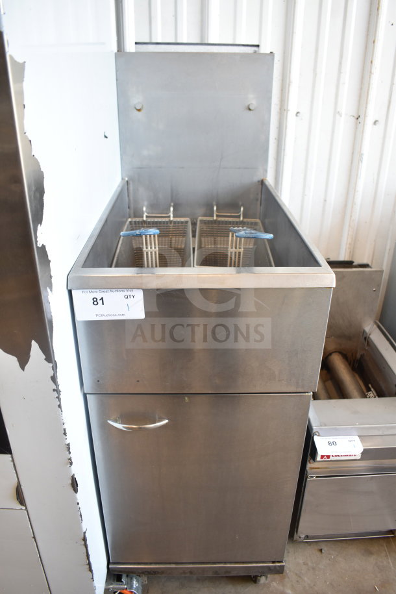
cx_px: 198
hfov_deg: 47.9
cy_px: 297
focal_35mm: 27
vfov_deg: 67.4
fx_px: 445
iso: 400
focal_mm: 18
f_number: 3.5
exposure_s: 1/30
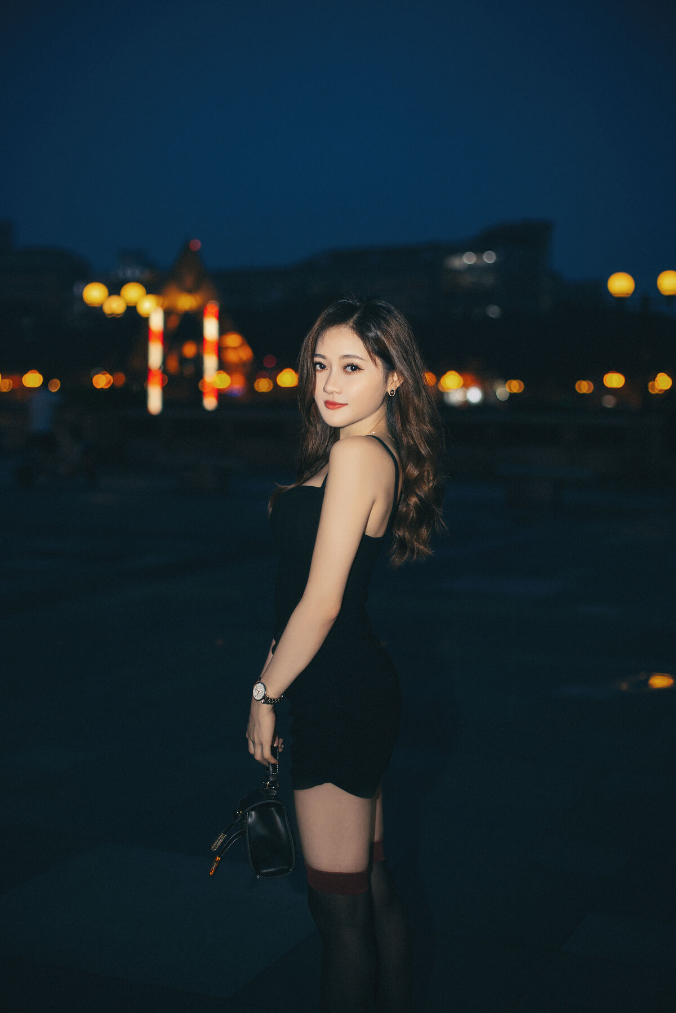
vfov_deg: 39.6
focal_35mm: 50
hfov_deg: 27.0
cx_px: 338
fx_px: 1408
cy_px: 506
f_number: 2
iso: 250
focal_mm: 50
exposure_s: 1/100
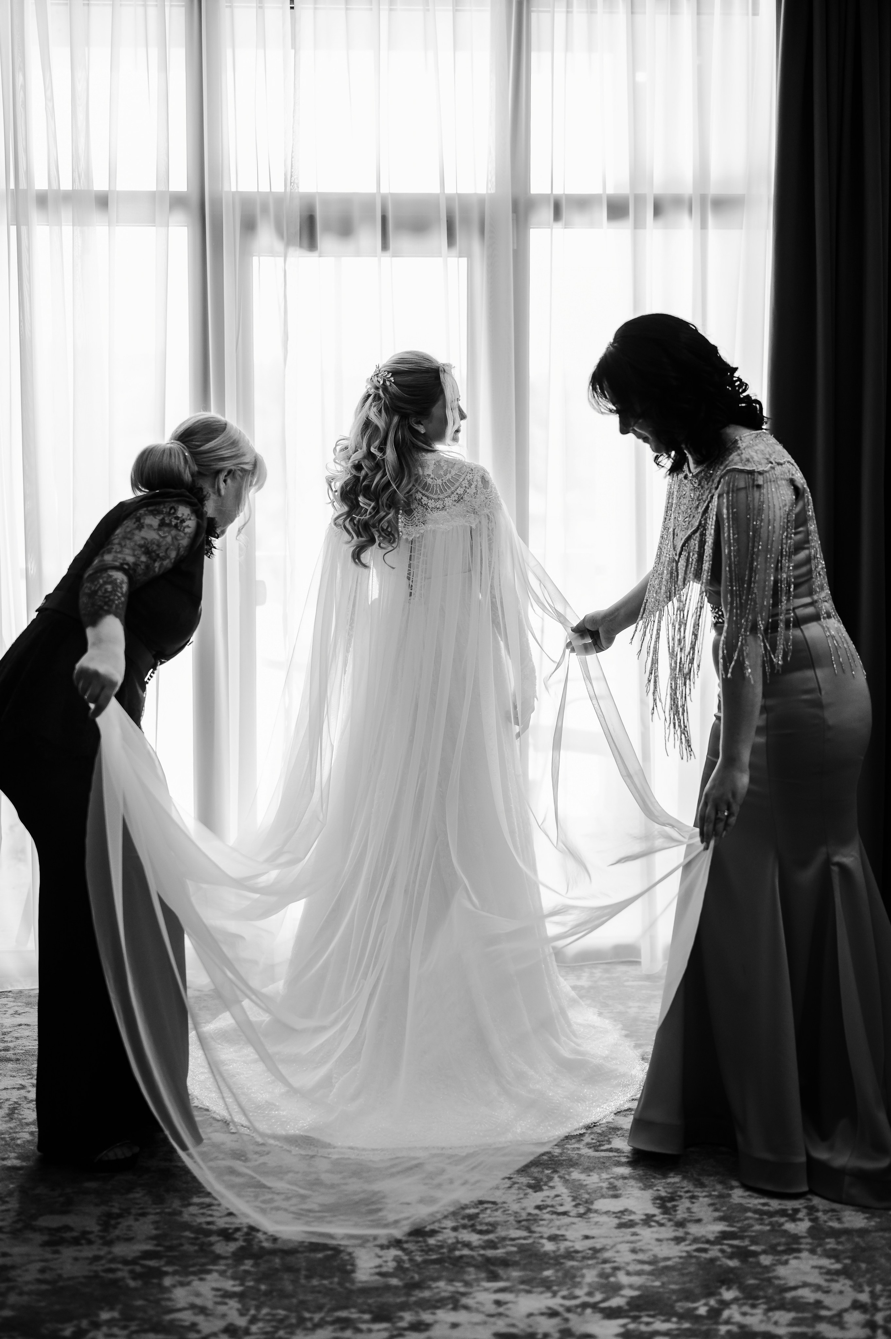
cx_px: 446
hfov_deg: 27.0
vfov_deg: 39.6
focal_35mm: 50
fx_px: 1859
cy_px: 670
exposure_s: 1/320
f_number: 2.2
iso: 400
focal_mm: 50
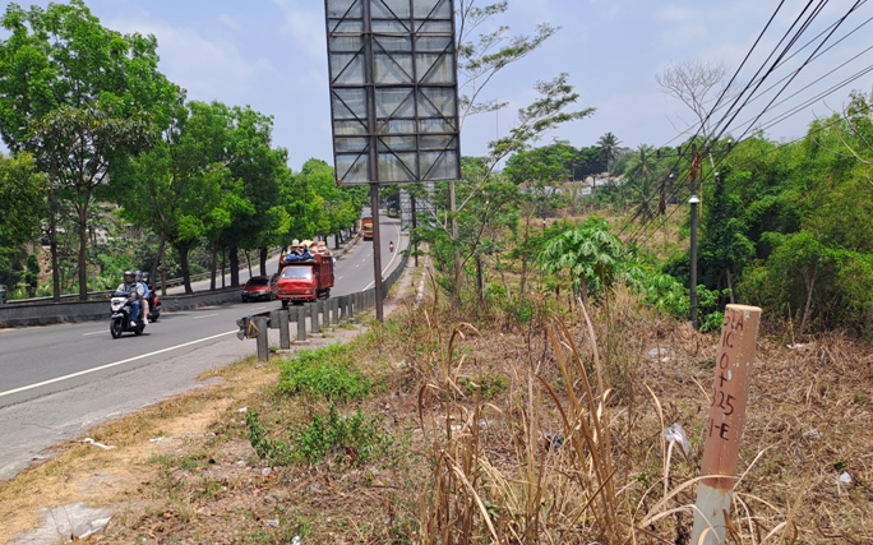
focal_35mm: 31
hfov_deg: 61.2
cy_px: 323
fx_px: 737
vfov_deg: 40.4
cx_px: 429
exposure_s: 1/1449
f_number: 1.8
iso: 32
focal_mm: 4.65
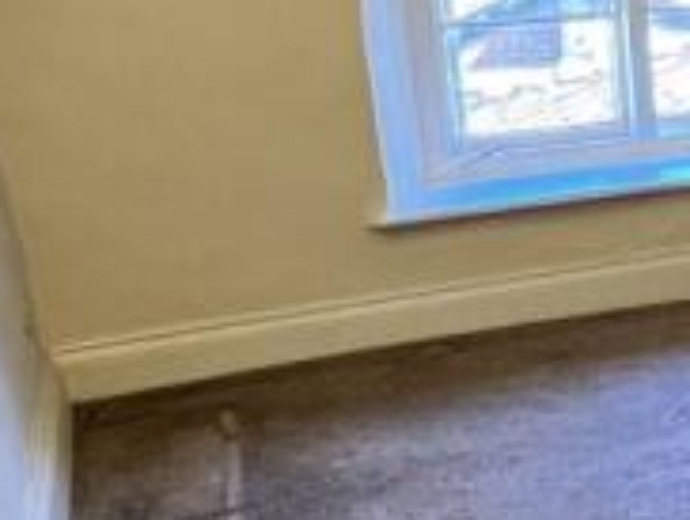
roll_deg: -1.2
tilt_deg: -16.5
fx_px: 1457
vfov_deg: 20.2
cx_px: 1175
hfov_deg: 20.5
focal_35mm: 73
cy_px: 239
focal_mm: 1.57
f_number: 1.8
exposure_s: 1/100
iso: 160
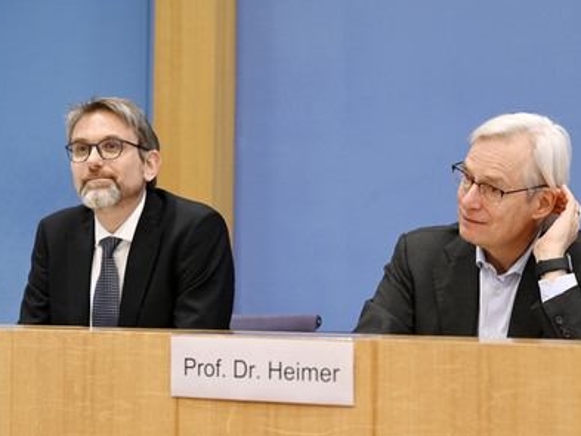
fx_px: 1444
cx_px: 316
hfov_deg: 22.7
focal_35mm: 86
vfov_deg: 17.2
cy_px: 217
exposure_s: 1/500
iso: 2500
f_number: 5
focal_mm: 78
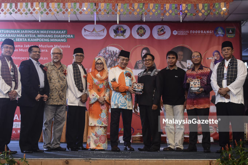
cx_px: 124
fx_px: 393
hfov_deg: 35.1
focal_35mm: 57
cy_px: 82
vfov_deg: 23.8
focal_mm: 38
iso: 1000
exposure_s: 1/500
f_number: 2.8
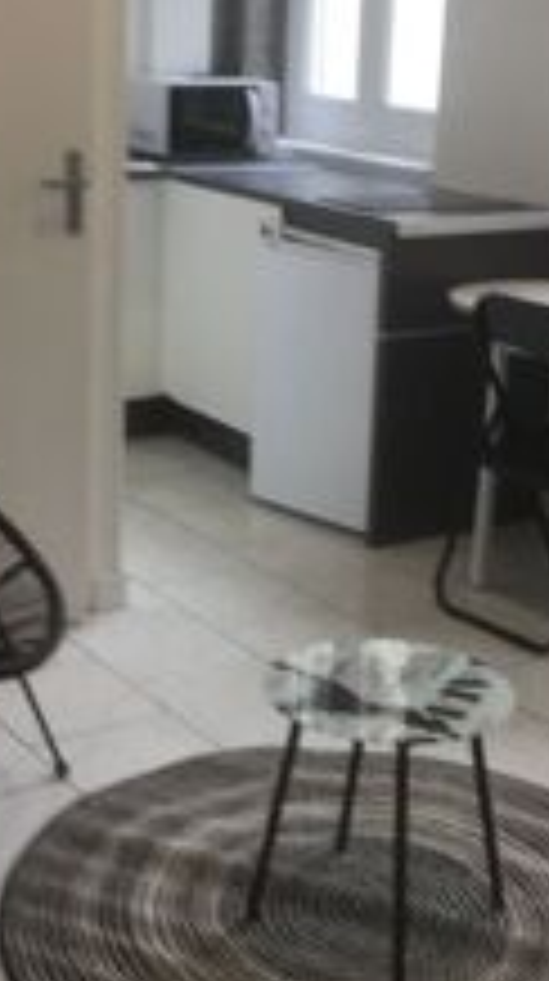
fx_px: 1611
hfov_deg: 19.3
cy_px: 443
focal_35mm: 62
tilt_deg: -15.7
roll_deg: -1.6
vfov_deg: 33.8
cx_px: 220
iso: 40
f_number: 2.2
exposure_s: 1/50
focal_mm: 4.15
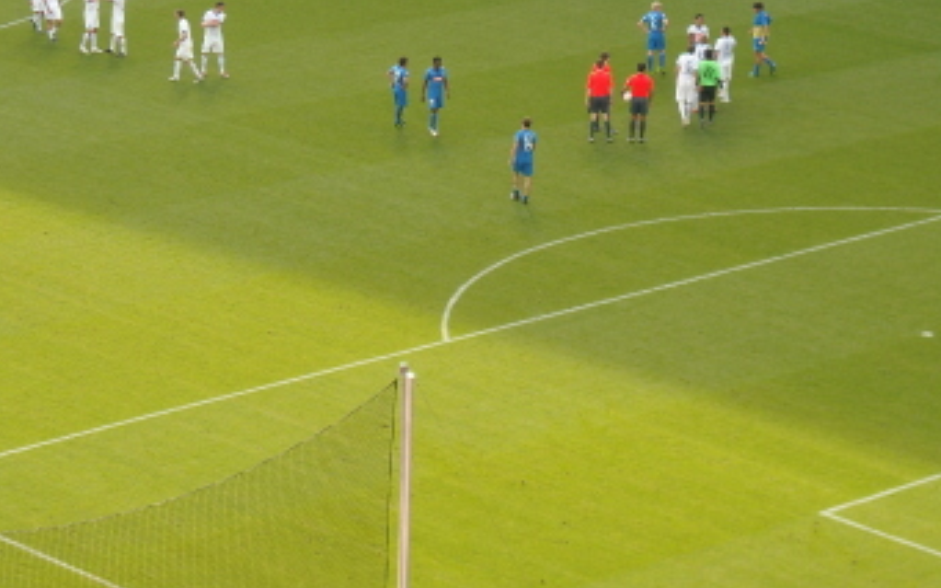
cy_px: 92
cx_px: 444
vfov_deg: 8.0
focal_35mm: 163
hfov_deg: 12.8
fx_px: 4179
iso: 64
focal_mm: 17.1
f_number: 4.7
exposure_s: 1/61
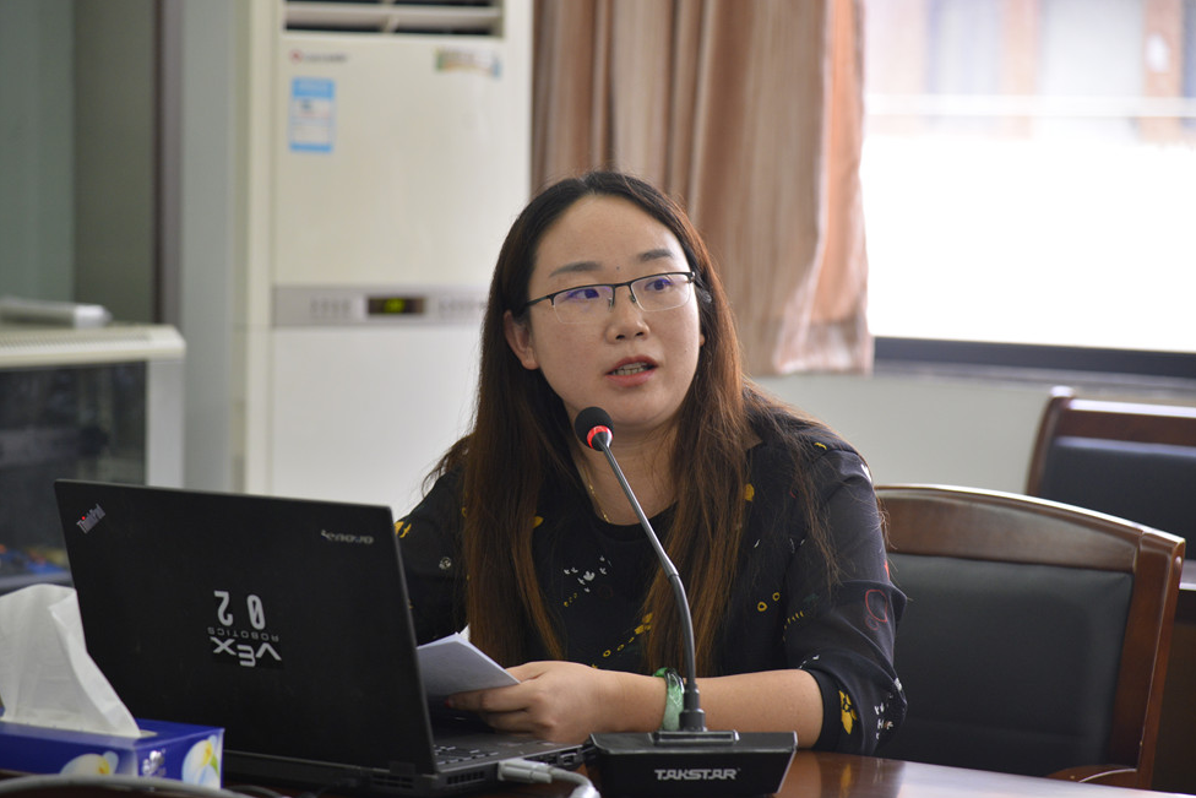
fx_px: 4087
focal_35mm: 123
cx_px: 591
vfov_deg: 11.1
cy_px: 398
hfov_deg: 16.6
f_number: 5
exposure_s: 1/100
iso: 1000
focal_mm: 120
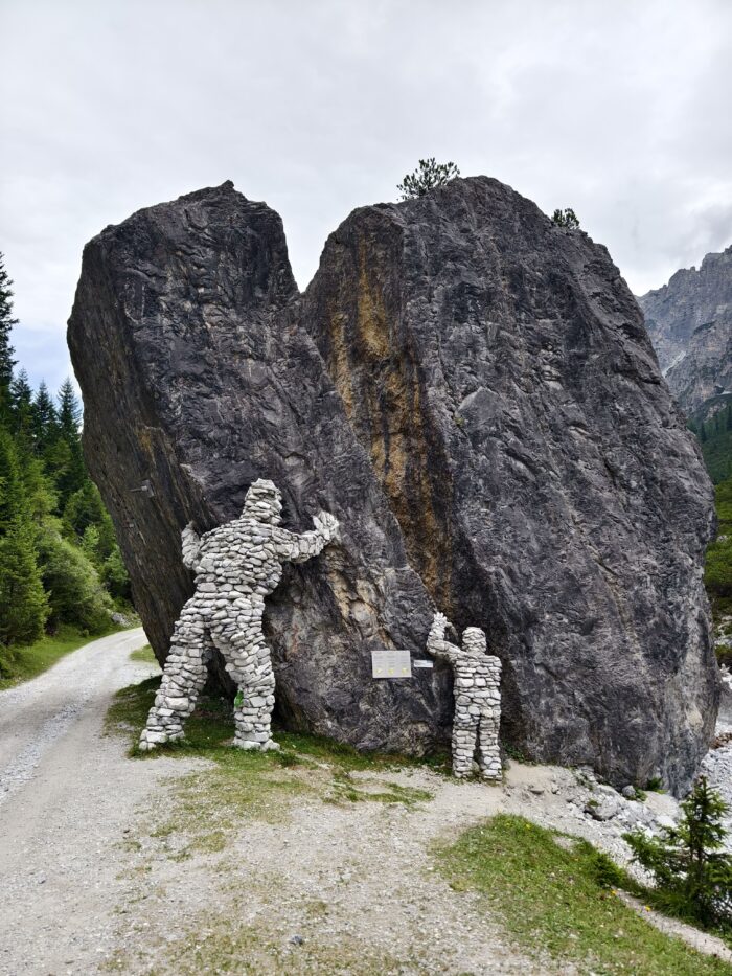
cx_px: 366
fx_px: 648
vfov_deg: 73.9
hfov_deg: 58.9
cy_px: 488
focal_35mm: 23
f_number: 1.75
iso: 50
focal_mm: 8.67
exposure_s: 1/1912
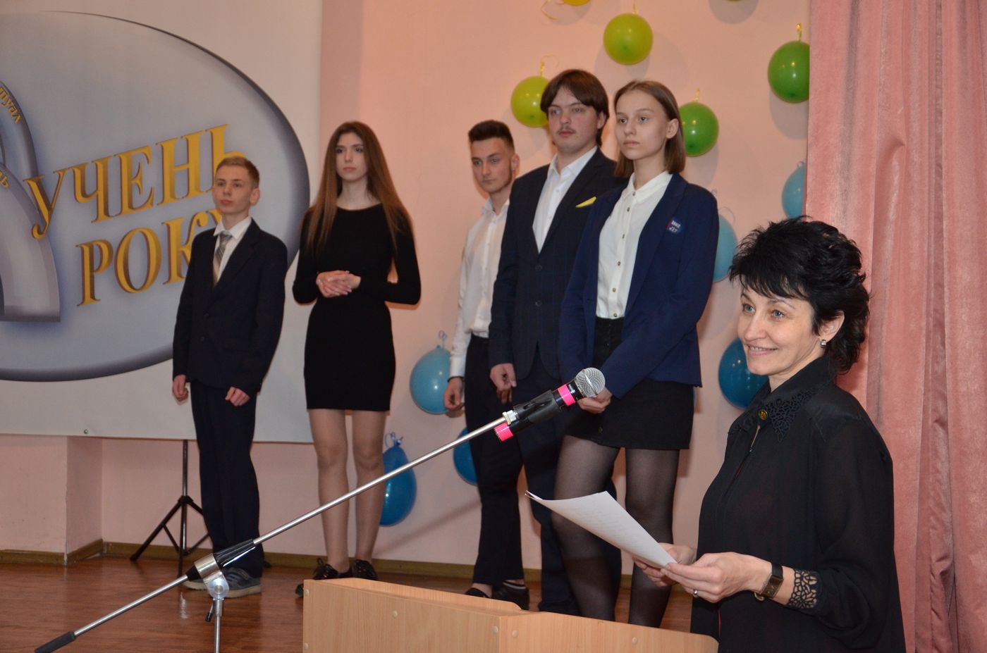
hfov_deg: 29.9
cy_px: 326
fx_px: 1847
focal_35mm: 68
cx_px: 494
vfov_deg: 20.1
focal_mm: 45
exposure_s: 1/250
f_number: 4.8
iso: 1000
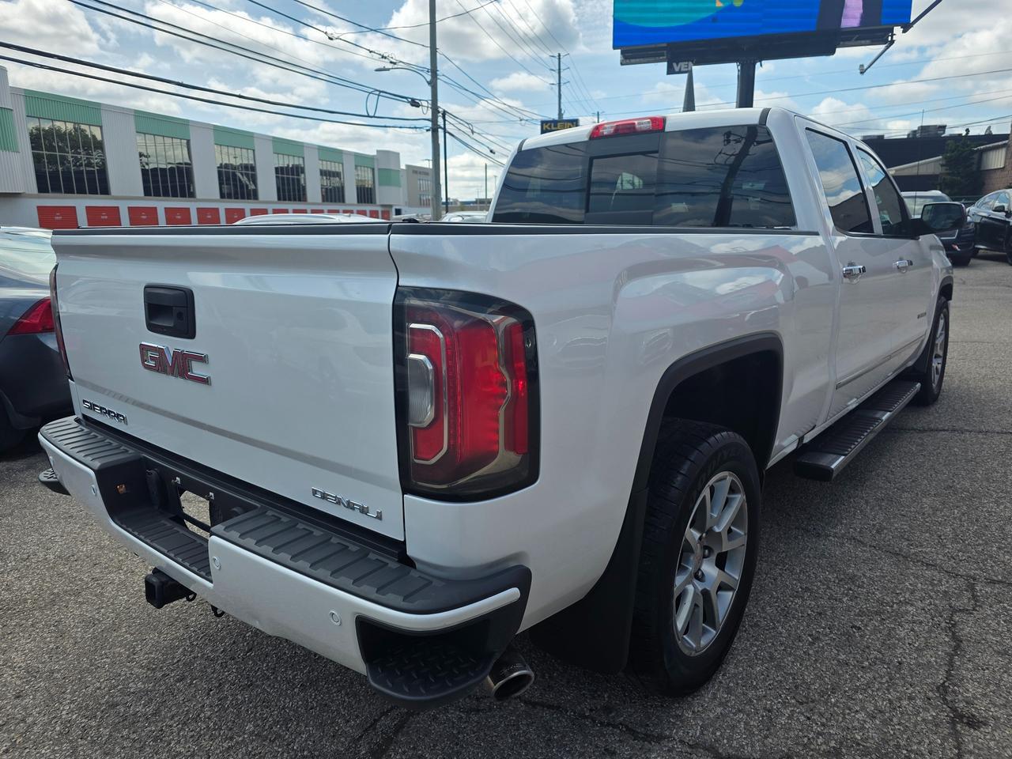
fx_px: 672
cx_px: 506
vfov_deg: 58.9
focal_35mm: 23
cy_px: 380
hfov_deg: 73.9
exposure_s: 1/4057
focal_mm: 6.3
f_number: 1.7
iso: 80
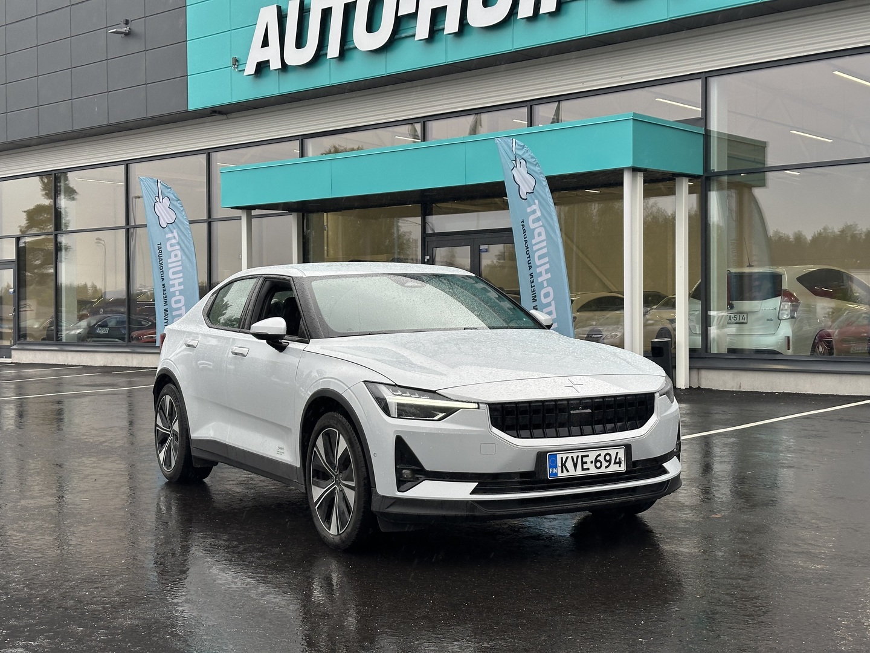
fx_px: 1206
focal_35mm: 48
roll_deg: +1.4
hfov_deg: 39.7
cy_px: 326
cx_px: 435
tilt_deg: +1.5
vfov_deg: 30.3
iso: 64
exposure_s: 1/454
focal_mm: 6.86
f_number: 1.78
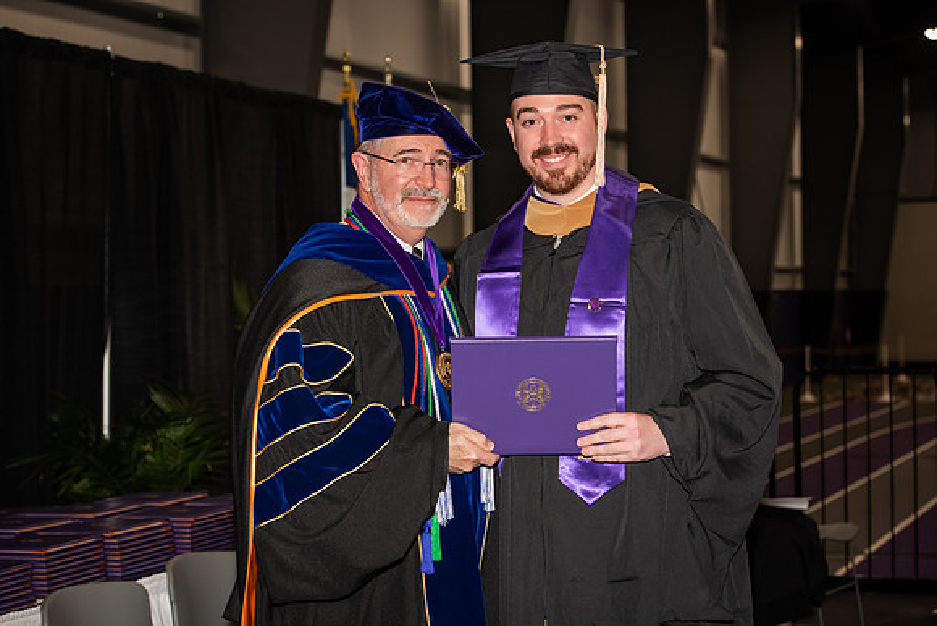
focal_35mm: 80
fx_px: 2083
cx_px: 468
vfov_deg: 17.1
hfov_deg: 25.4
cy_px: 313
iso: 1000
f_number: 5.6
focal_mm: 80
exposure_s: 1/200
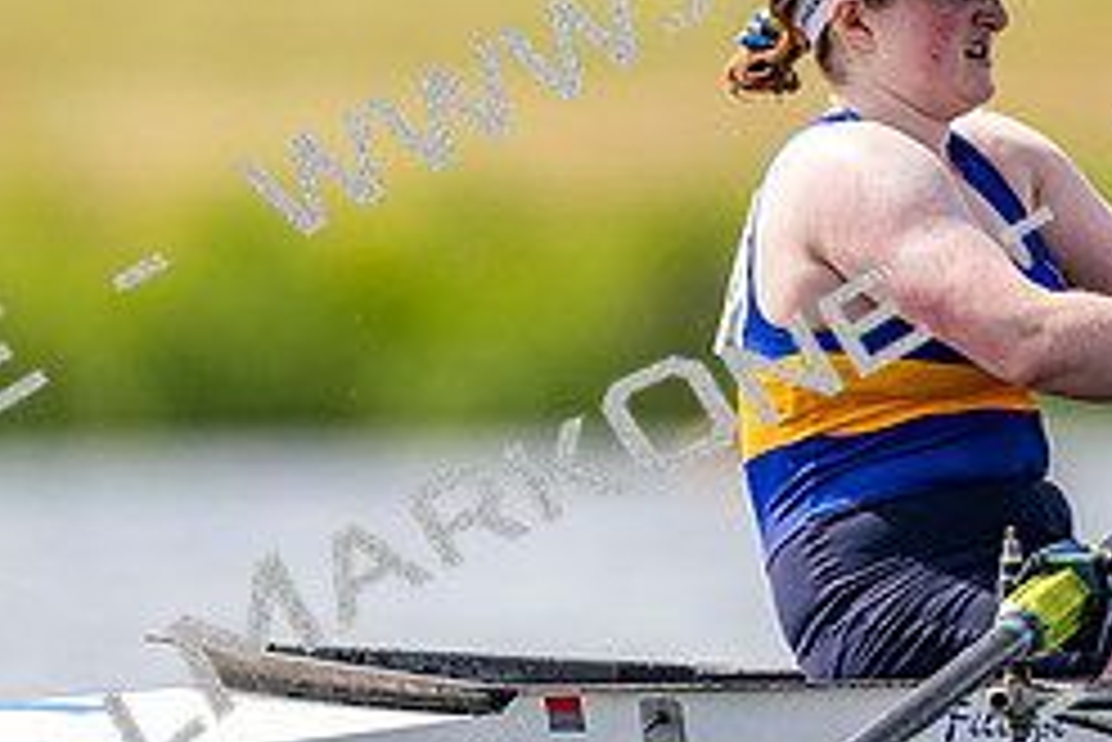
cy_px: 250
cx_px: 797
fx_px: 43608
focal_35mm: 1411
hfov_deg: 1.5
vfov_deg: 1.0
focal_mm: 600
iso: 200
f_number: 4
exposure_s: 1/2500
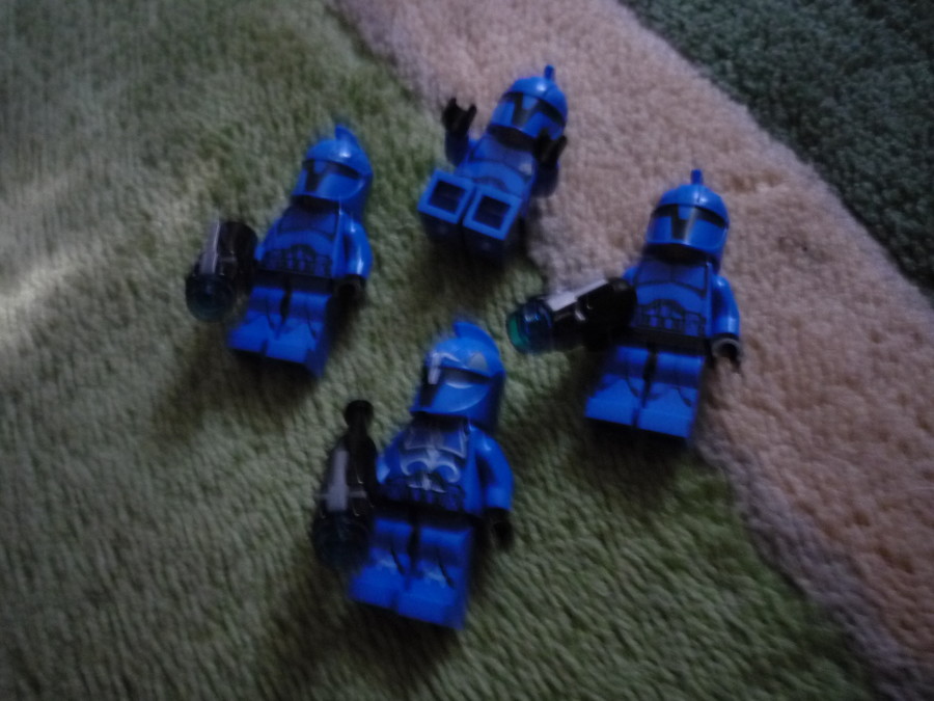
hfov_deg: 56.8
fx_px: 863
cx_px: 467
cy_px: 350
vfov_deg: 44.2
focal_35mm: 32
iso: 400
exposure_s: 1/8
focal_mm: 5.2
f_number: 3.3
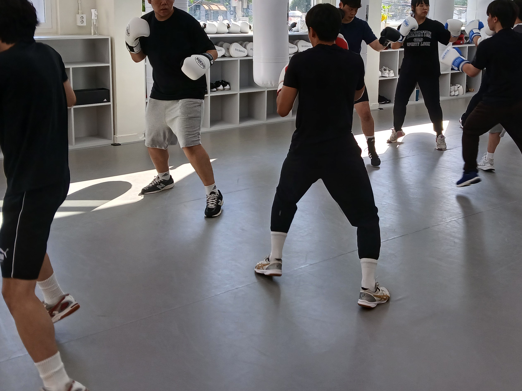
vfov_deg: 33.7
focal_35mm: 42
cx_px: 303
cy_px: 100
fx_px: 633
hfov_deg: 44.6
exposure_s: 1/120
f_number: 1.8
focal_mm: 3.98
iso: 32
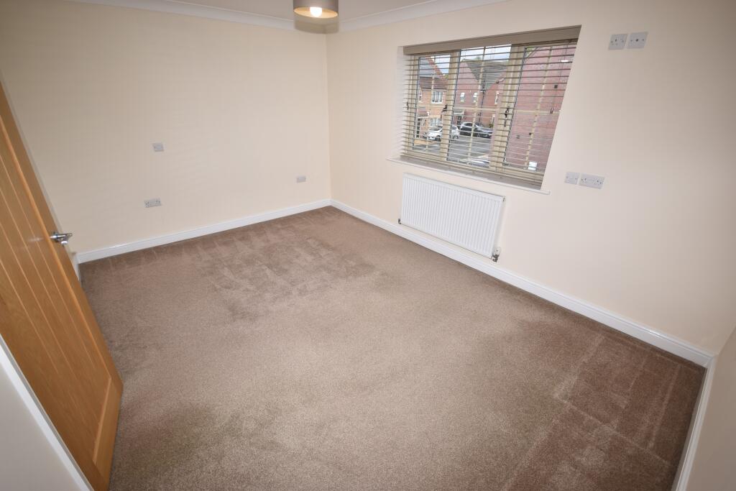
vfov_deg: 77.3
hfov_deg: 100.4
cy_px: 246
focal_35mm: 15
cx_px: 368
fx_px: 307
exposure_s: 1/60
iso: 100
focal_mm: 10
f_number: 4
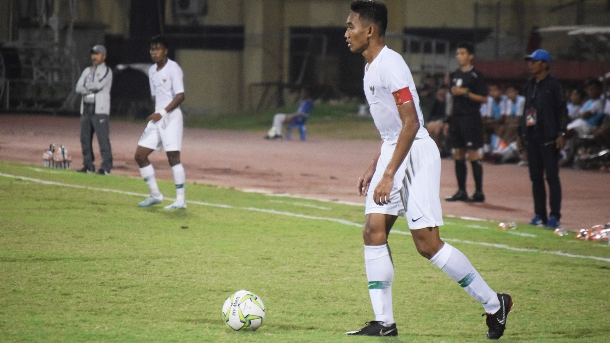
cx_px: 305
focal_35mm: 315
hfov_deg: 6.9
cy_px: 167
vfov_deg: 3.9
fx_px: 5095
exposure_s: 1/400
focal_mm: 200
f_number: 5.6
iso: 6400
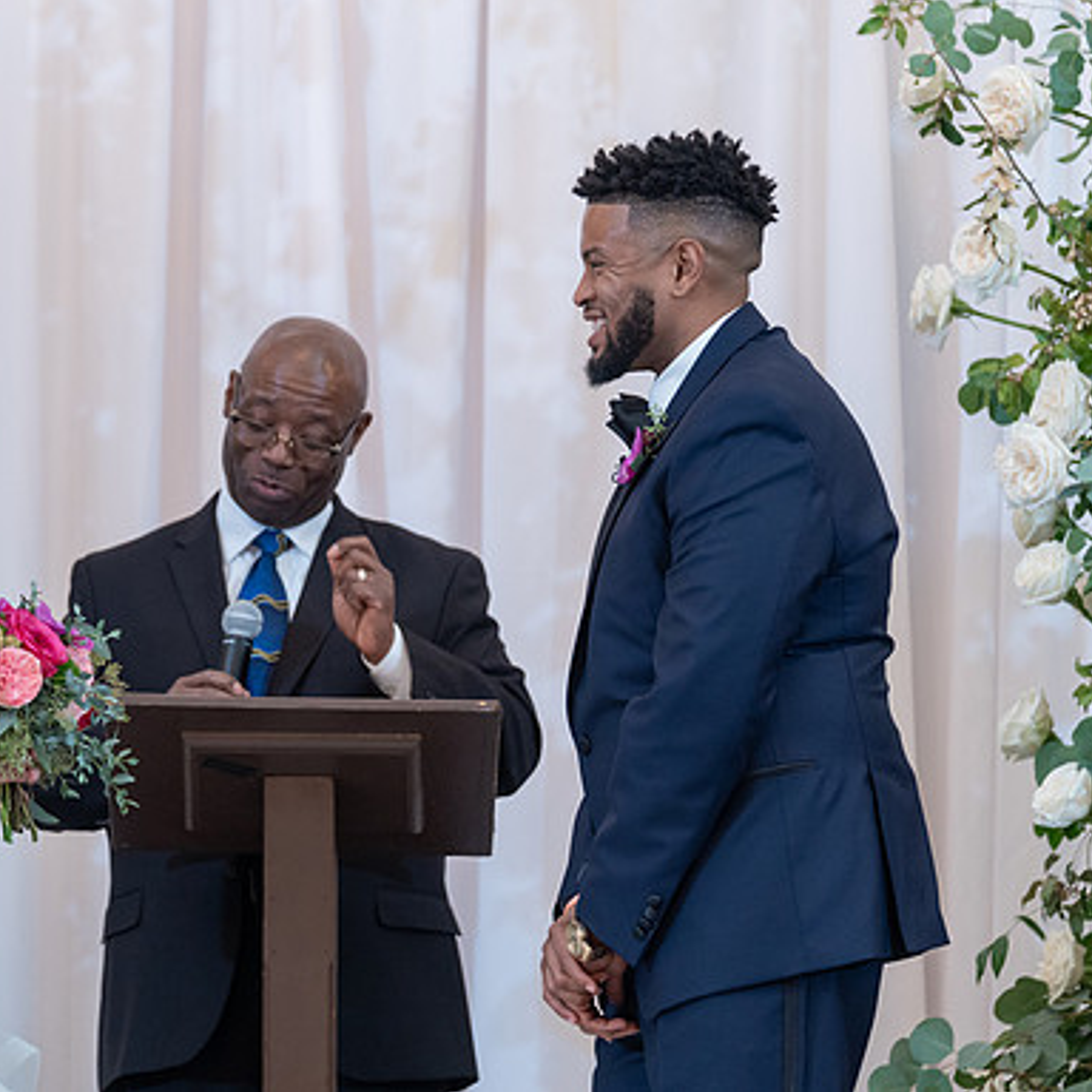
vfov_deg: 7.9
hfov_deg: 7.9
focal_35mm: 222
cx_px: 302
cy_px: 515
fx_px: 7923
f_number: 4
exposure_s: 1/100
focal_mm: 161
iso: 2000
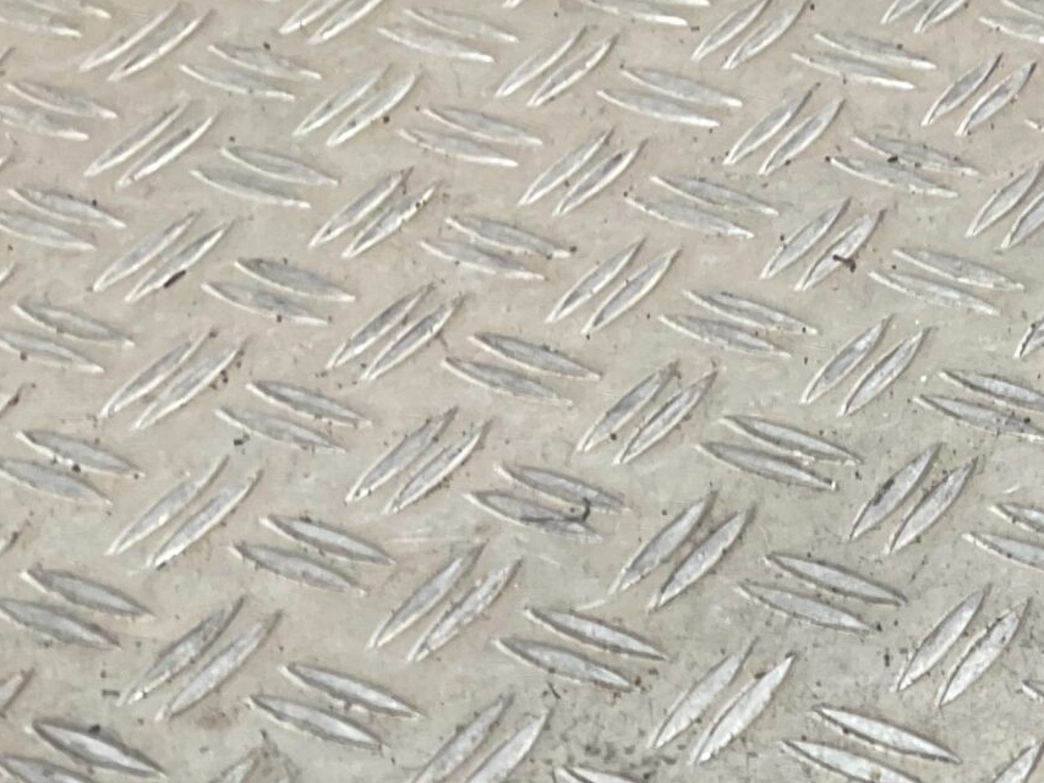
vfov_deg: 16.2
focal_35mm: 87
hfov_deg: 19.8
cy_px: 985
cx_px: 1521
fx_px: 2624
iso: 25
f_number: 1.8
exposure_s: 1/100
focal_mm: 3
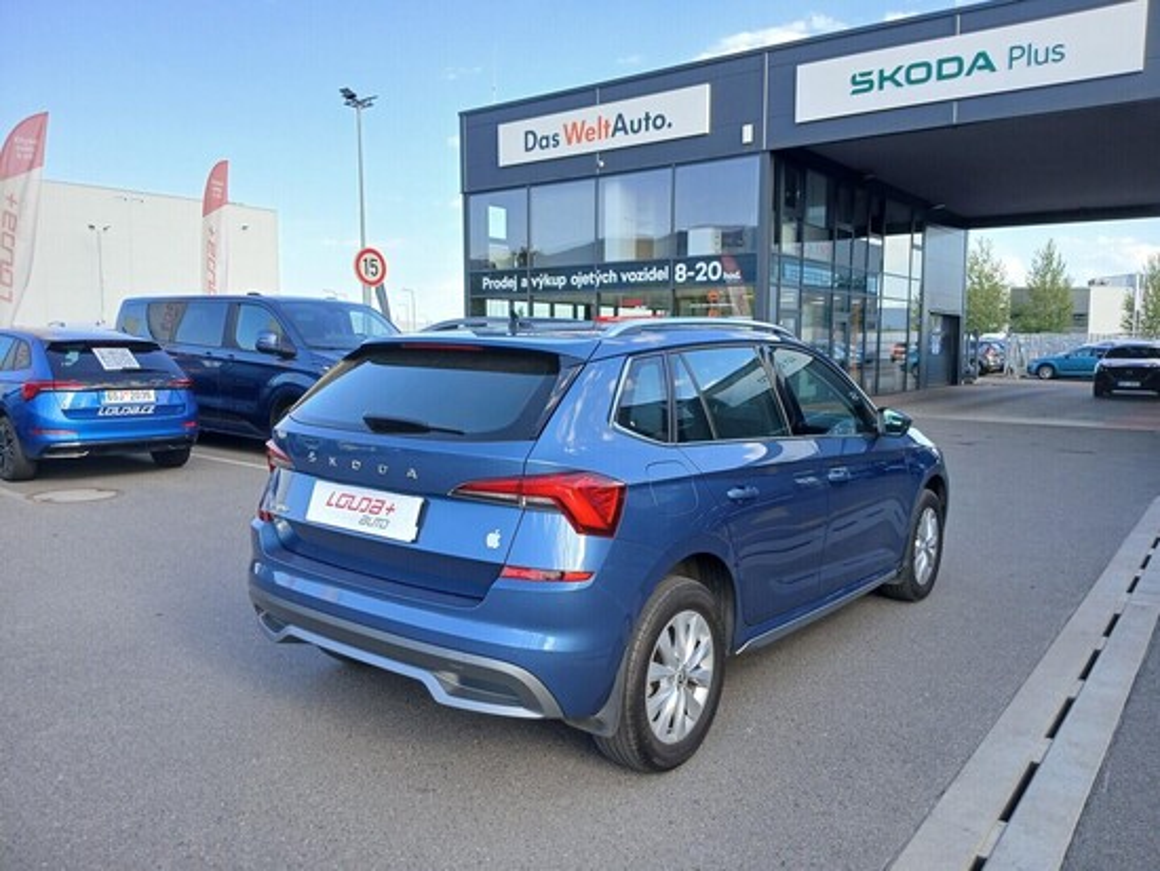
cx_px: 580
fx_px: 872
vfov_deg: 53.1
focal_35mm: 26
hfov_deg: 67.3
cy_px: 436
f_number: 1.8
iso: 20
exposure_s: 1/108
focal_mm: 3.98
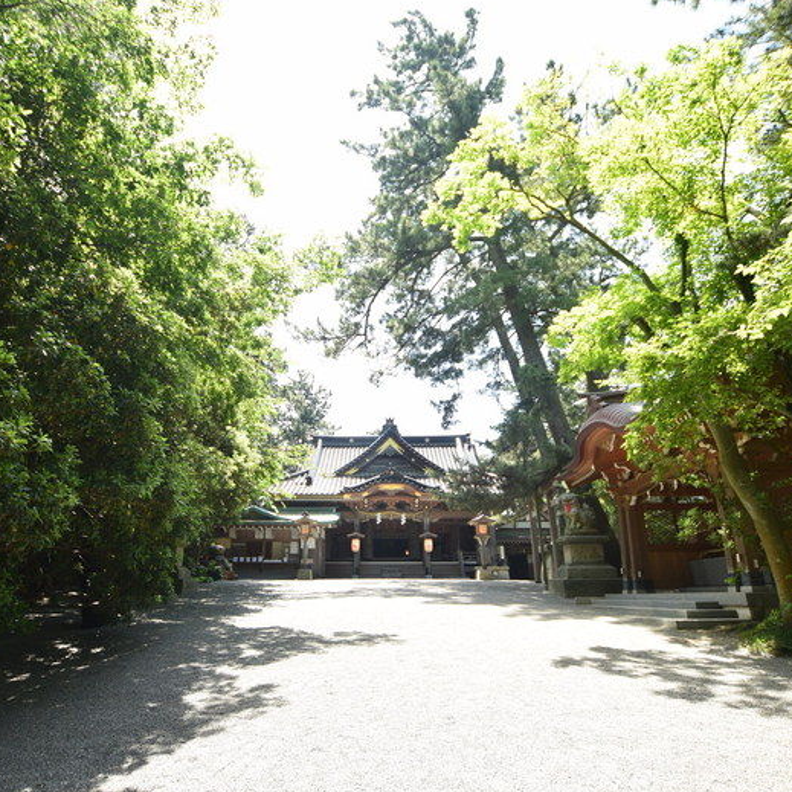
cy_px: 391
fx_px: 518
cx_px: 362
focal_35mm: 20
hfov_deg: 74.7
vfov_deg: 74.8
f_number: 4
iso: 200
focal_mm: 10
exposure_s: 1/160
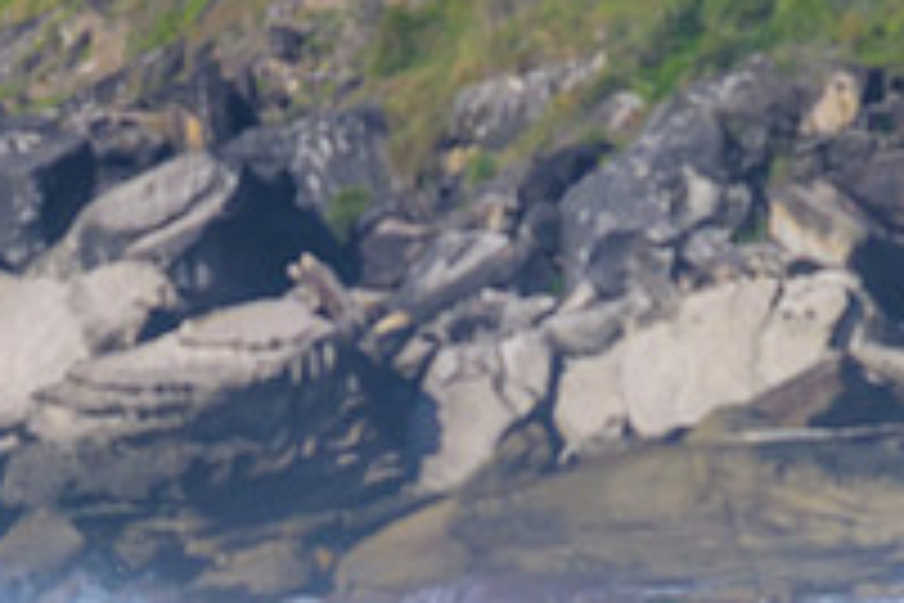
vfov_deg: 0.6
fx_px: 58002
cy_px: 830
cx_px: 481
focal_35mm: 2310
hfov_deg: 0.9
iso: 1000
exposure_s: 1/2000
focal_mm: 800
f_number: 11
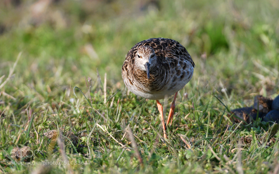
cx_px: 139
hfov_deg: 2.3
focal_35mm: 919
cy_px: 84
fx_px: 6988
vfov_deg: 1.4
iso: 720
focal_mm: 600
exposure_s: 1/1600
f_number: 8
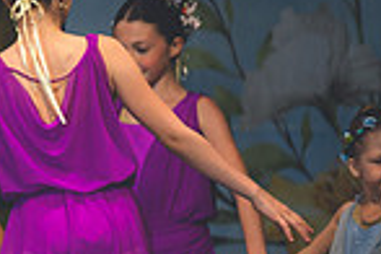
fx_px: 12519
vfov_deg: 1.2
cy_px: 358
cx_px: -117
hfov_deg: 1.7
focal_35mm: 1183
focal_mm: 200
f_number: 2.8
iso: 800
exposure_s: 1/500
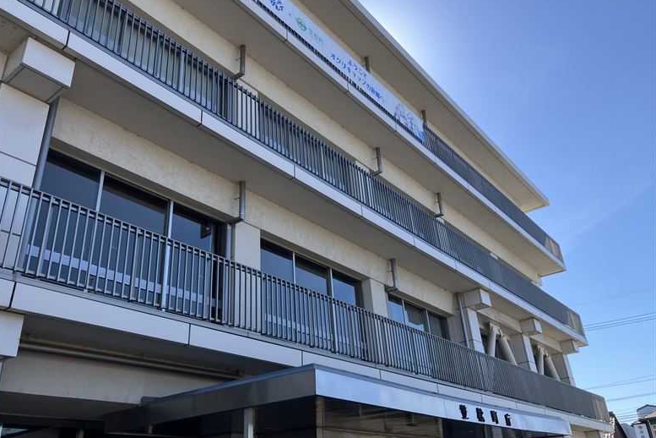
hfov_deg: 61.9
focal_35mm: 30
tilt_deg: +28.6
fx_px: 547
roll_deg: +3.5
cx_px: 319
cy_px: 202
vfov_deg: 43.6
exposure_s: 1/1080
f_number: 1.8
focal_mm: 3.99
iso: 32
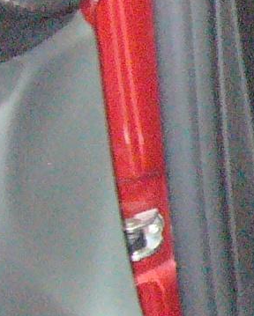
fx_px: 2054
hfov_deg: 6.2
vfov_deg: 8.8
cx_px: 880
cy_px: 176
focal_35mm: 219
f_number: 2.8
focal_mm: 5.8
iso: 400
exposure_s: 1/8
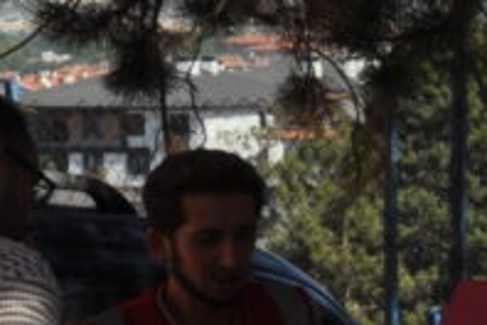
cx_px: 1572
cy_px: 231
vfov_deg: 5.1
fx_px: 3666
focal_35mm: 271
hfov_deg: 6.7
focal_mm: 28
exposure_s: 1/200
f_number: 18
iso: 200
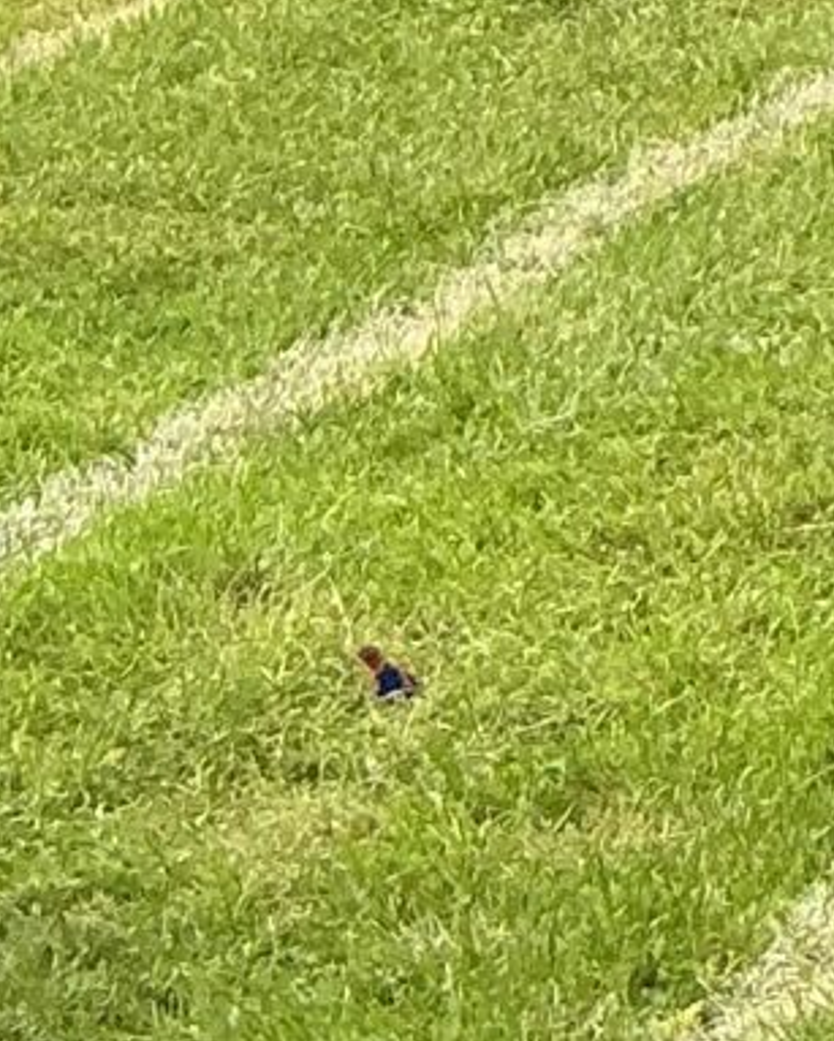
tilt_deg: -5.8
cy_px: -584
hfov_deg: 8.2
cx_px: 717
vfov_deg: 9.9
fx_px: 5824
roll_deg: +3.6
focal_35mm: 189
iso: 25
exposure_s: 1/1786
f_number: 1.8
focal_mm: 3
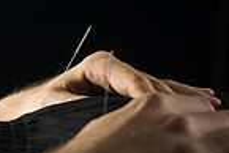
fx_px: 1847
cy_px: 118
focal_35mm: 290
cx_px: -135
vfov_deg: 4.7
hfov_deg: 7.0
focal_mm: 50
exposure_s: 1/160
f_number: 3.5
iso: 800
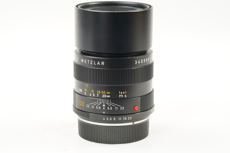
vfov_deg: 15.2
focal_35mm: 90
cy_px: 76
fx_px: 574
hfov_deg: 22.6
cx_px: 115
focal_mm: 90
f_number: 11
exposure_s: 1/1.25
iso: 200
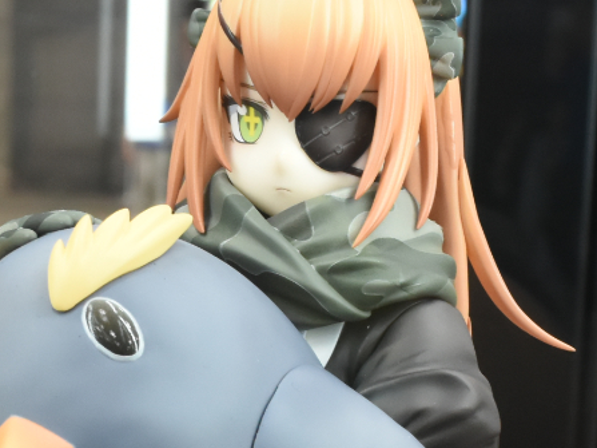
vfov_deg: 10.7
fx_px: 2345
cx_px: 226
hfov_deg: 14.5
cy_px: 586
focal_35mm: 136
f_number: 11
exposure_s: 1/60
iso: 1400
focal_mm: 26
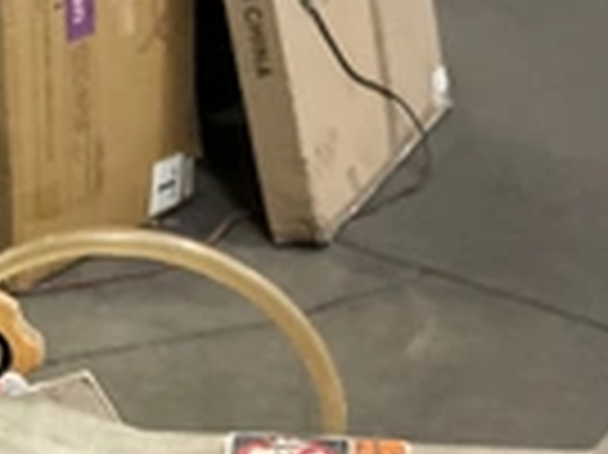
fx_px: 1509
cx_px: 95
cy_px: 656
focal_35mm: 86
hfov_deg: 22.4
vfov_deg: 15.9
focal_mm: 3
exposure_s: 1/40
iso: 200
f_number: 1.8
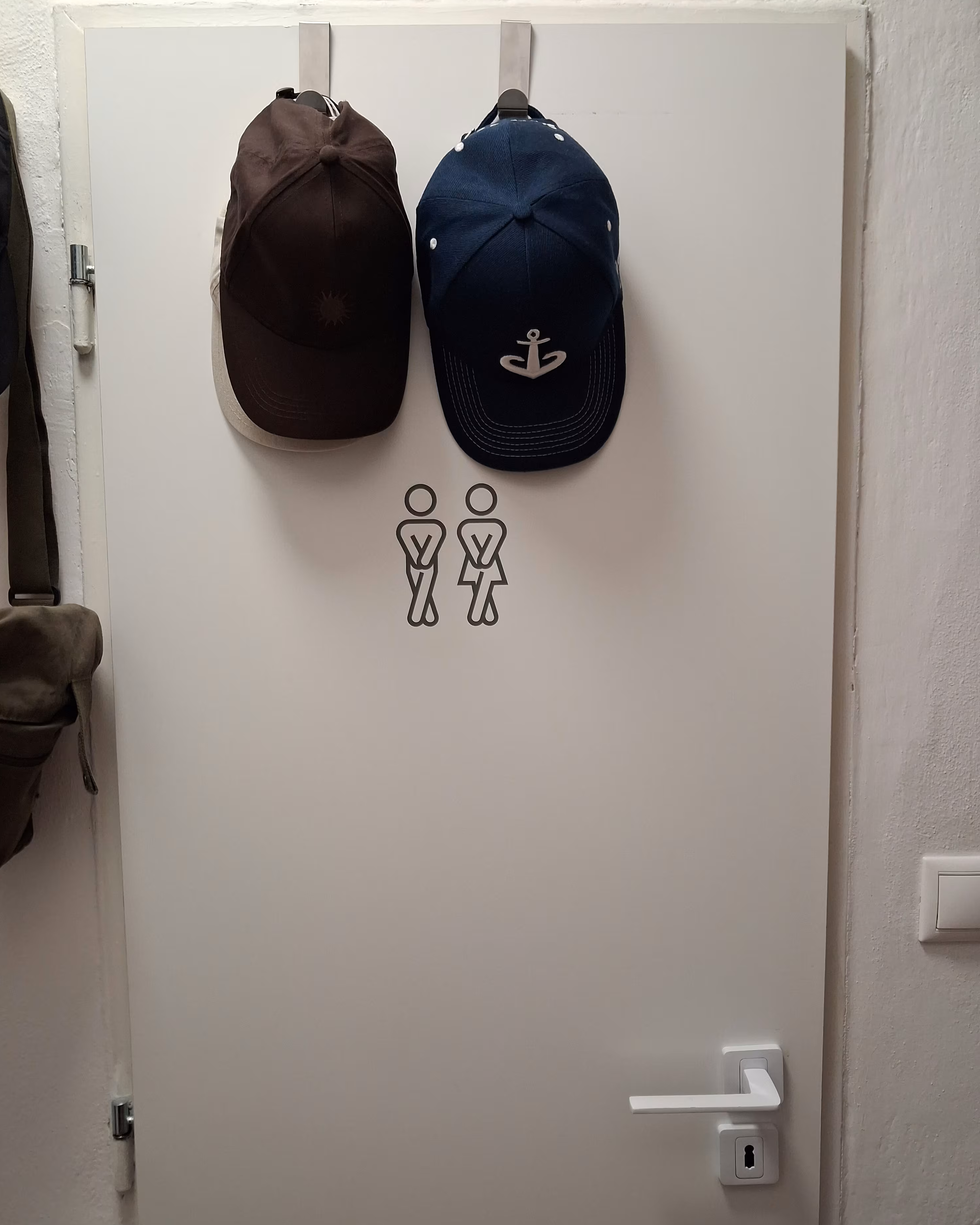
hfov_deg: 50.0
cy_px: 666
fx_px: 1051
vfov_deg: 60.4
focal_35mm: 29
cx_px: 492
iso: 250
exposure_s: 1/60
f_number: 1.8
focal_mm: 4
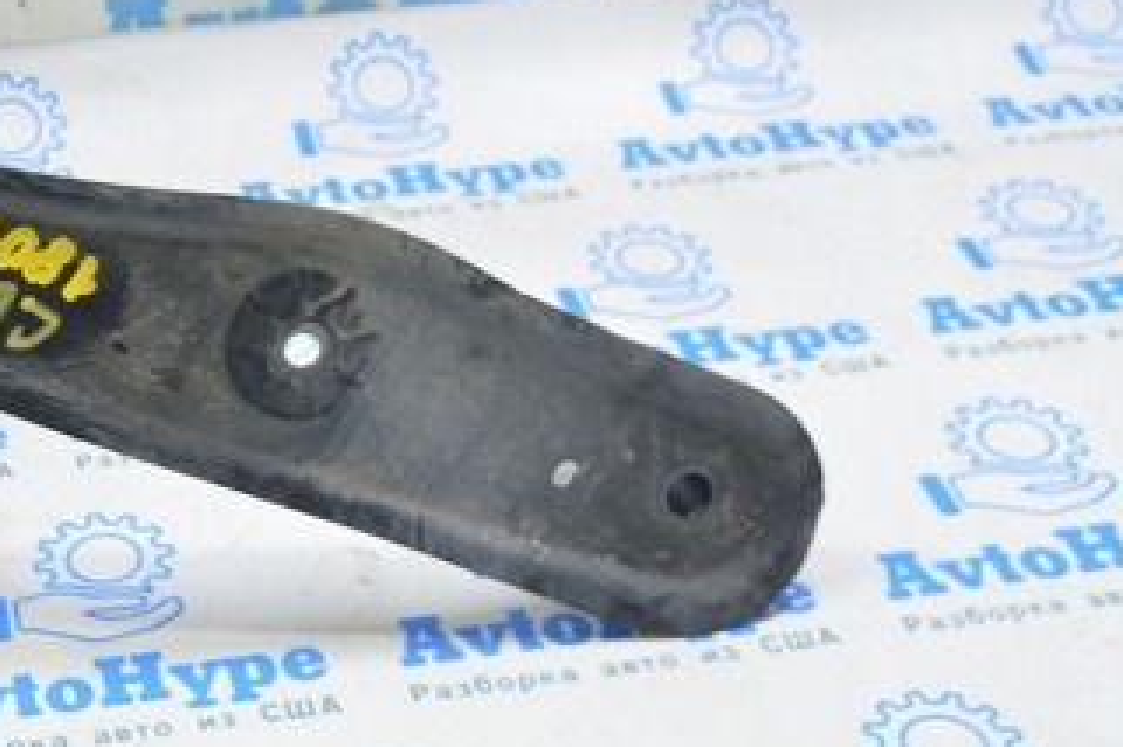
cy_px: 219
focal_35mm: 78
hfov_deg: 24.9
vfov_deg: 17.4
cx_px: 39
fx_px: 2432
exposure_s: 1/15
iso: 400
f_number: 5.6
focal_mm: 26
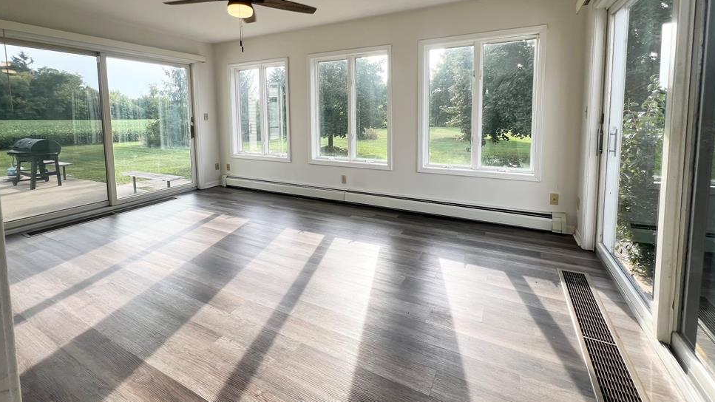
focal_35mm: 15
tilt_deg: -4.5
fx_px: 284
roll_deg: +0.5
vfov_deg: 68.9
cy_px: 140
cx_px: 351
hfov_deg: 103.0
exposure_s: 1/277
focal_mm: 1.57
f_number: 1.8
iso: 32
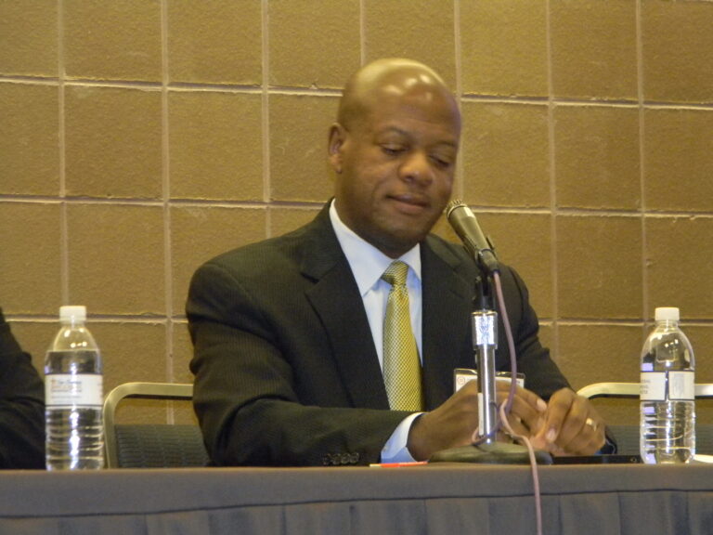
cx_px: 356
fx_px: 3769
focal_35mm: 183
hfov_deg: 10.8
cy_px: 268
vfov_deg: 8.1
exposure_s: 1/30
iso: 800
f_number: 5.2
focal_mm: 33.1
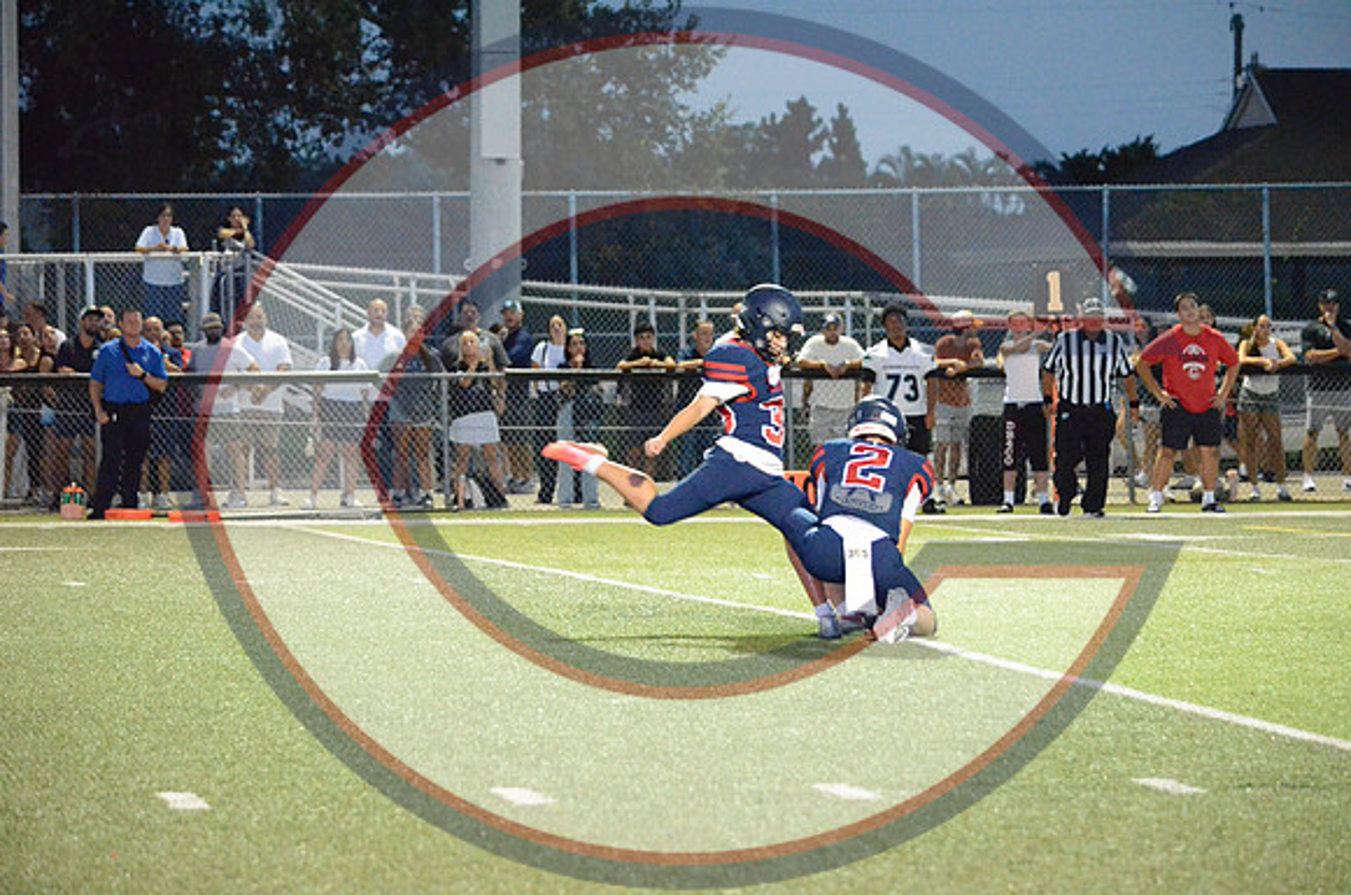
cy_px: 448
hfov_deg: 11.8
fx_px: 6516
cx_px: 676
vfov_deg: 7.9
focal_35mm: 174
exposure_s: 1/250
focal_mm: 116
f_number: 4.8
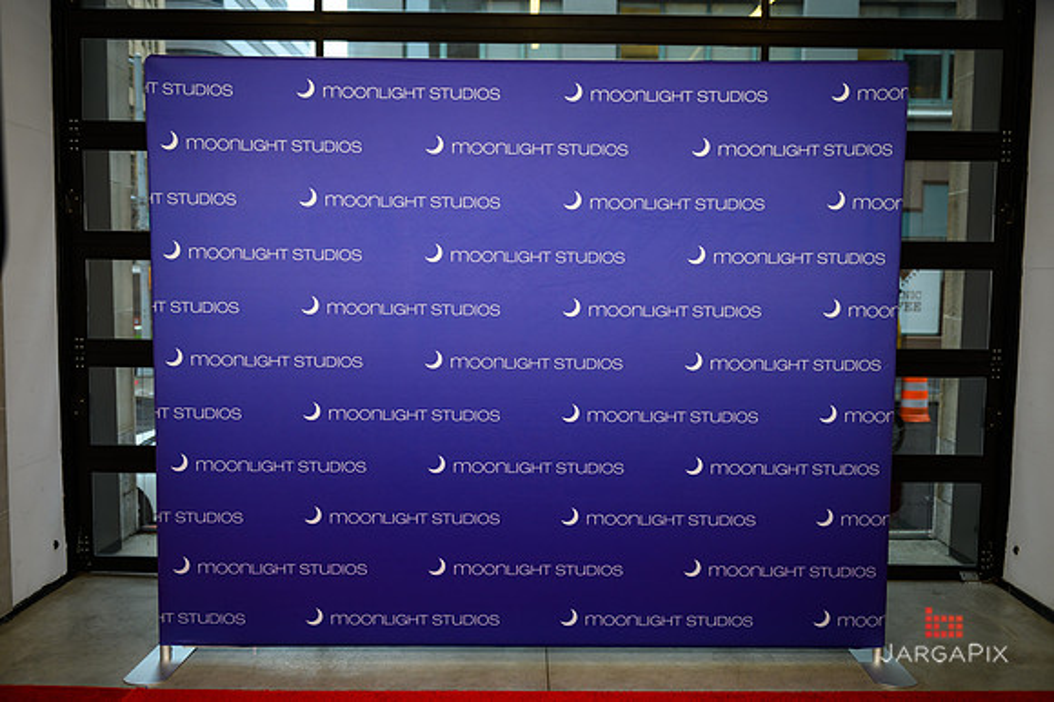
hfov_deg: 58.7
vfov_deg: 41.1
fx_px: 936
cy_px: 351
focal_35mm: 32
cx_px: 527
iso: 500
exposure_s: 1/400
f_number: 4
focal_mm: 32
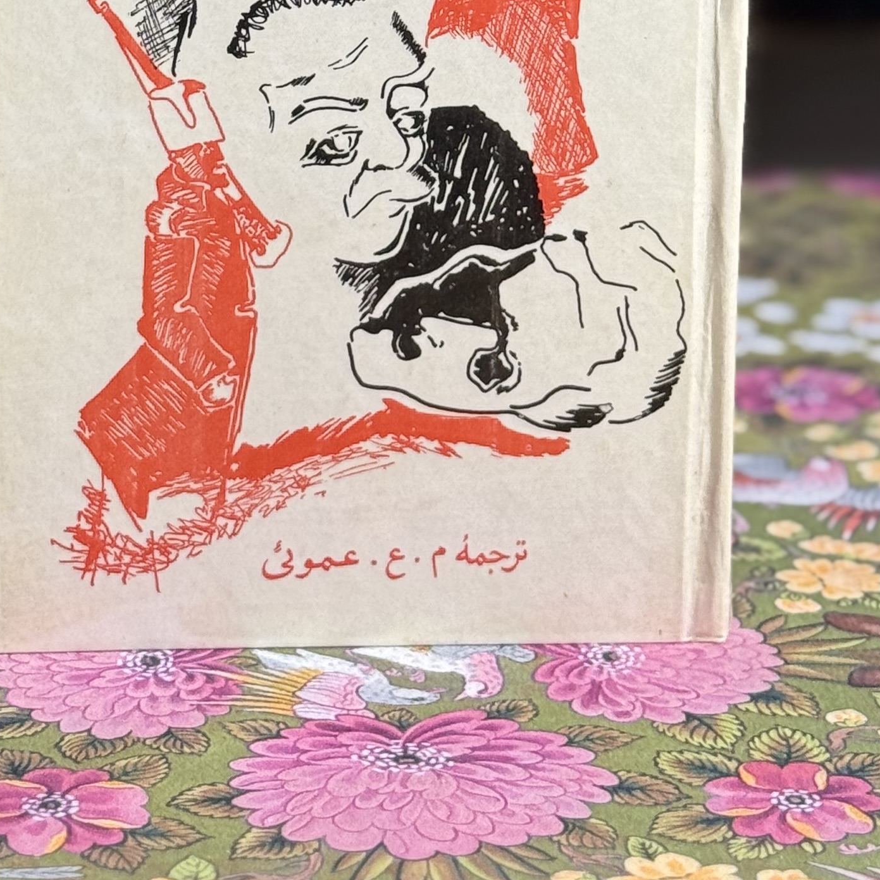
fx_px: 3538
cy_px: -233
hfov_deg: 14.2
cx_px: 354
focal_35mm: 123
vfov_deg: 13.7
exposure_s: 1/100
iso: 80
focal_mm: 6.76
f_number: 1.78
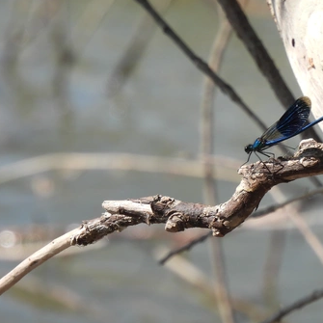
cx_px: 286
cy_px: 143
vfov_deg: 0.9
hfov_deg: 0.9
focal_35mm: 2024
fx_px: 21367
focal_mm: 214
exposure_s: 1/320
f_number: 6.3
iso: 100
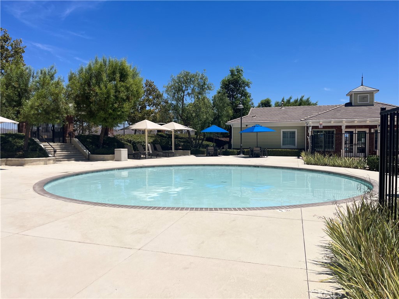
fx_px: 300
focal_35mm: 26
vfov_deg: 53.1
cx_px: 200
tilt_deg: -2.1
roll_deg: +0.2
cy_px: 150
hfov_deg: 67.3
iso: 50
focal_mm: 5.1
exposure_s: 1/7353
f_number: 1.6
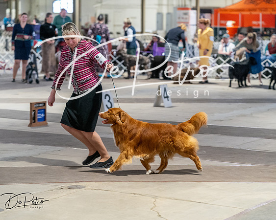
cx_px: 138
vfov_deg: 13.3
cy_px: 110
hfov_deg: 16.6
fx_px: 947
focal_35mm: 116
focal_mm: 103
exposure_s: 1/250
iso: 6400
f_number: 3.5
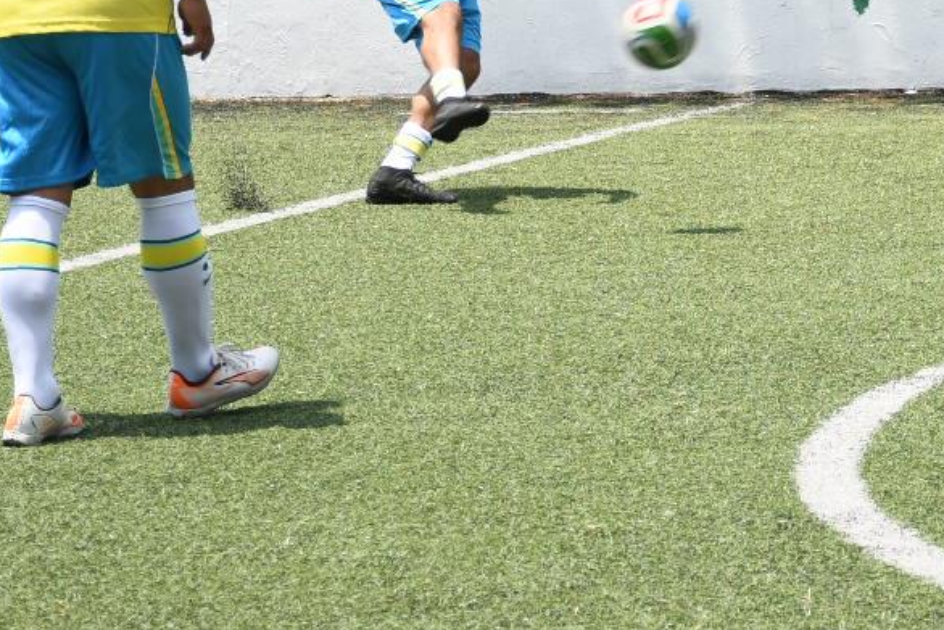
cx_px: 1016
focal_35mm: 199
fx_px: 5219
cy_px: -134
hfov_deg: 10.2
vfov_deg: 6.9
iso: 160
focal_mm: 48
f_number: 5
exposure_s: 1/500
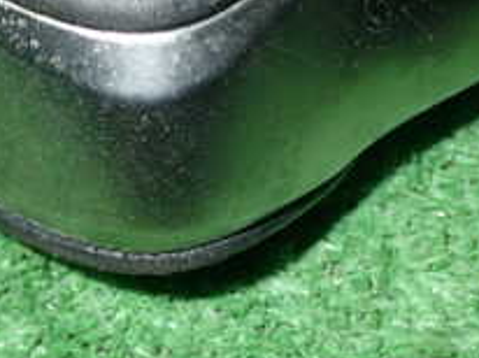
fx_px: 1451
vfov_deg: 13.8
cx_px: 163
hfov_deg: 18.7
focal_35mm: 105
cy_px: -5
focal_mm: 6.37
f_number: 7.1
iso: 200
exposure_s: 1/40
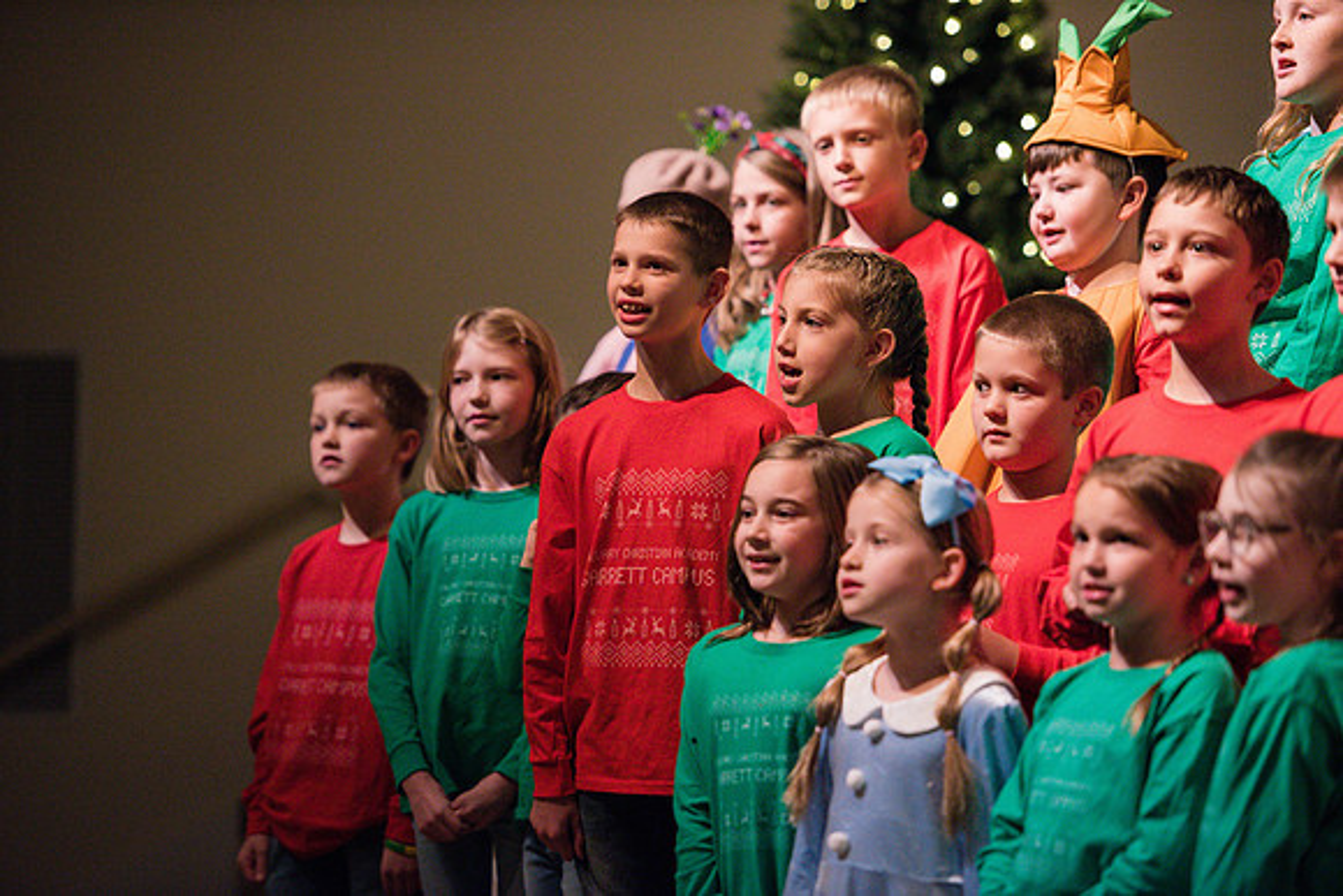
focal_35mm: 155
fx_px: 5783
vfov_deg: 8.9
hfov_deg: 13.2
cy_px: 448
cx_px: 672
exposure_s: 1/320
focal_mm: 155
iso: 1600
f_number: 2.8
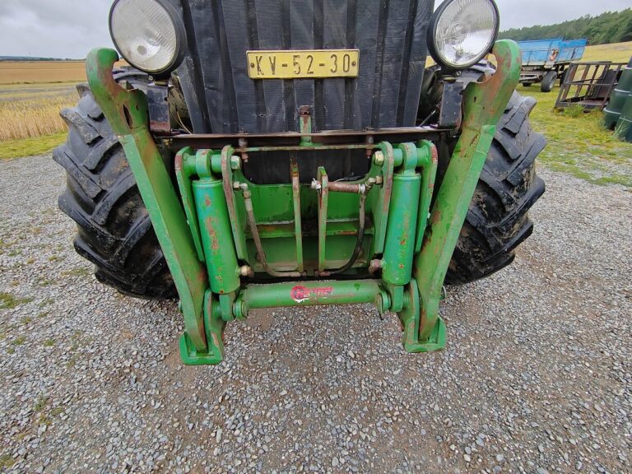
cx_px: 316
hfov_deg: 84.7
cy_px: 237
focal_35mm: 19
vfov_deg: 68.7
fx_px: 347
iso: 100
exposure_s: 1/330
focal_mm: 2.16
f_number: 2.2
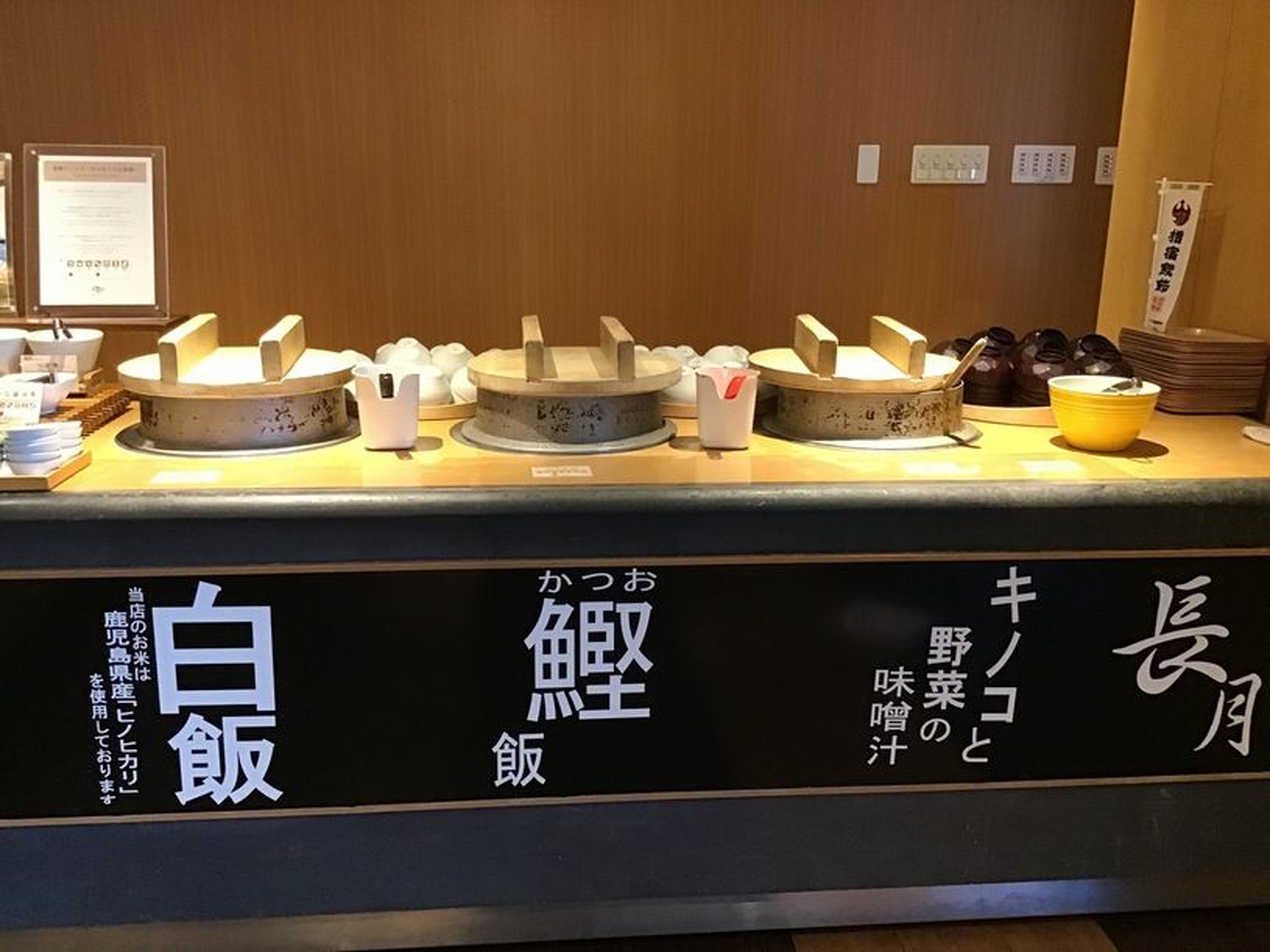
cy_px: 476
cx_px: 635
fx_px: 1137
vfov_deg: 45.4
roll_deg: -1.5
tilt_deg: -15.9
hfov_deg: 58.4
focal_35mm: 31
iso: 200
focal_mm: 3.3
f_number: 2.4
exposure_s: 1/24
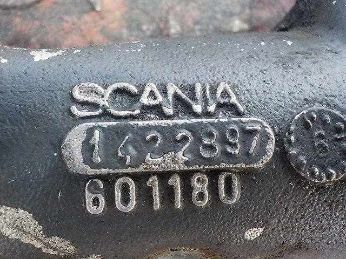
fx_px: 300
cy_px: 130
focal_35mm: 30
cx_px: 173
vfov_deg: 46.8
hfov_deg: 60.0
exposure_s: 1/13
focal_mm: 4.1
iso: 800
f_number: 3.3
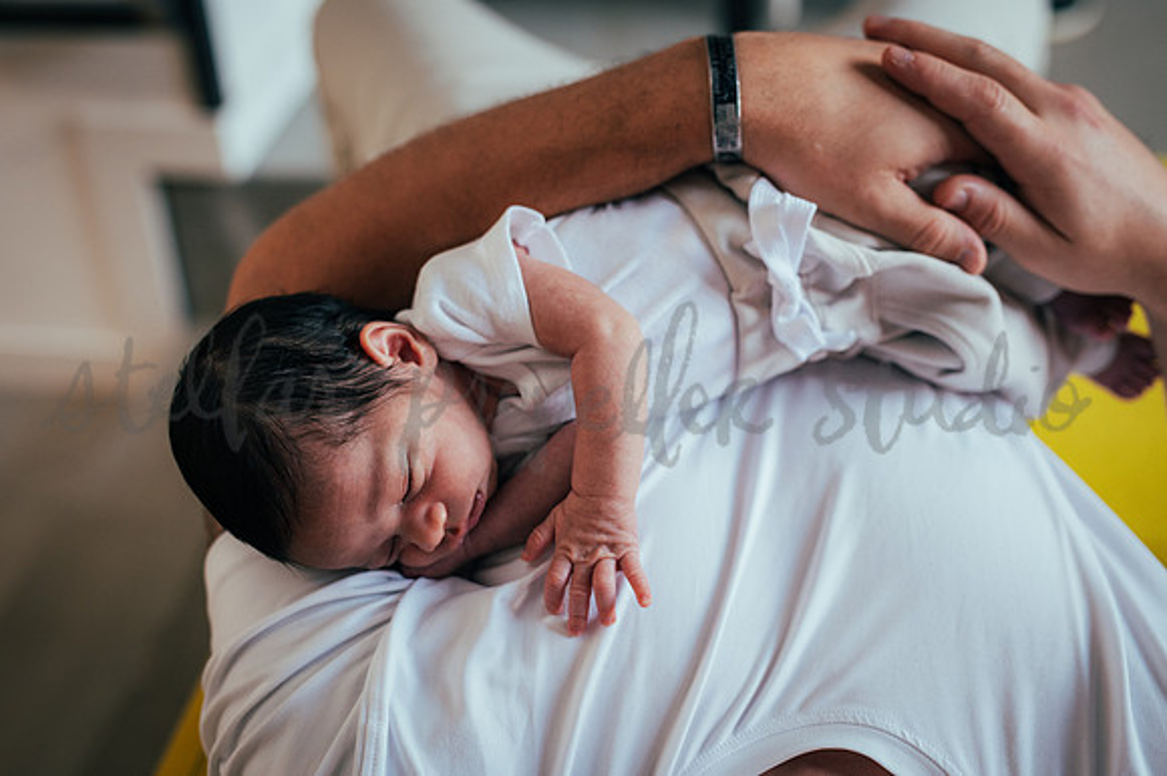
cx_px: 584
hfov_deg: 39.6
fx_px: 1620
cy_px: 388
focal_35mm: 50
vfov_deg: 27.0
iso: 1250
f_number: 2.8
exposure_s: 1/160
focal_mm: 50
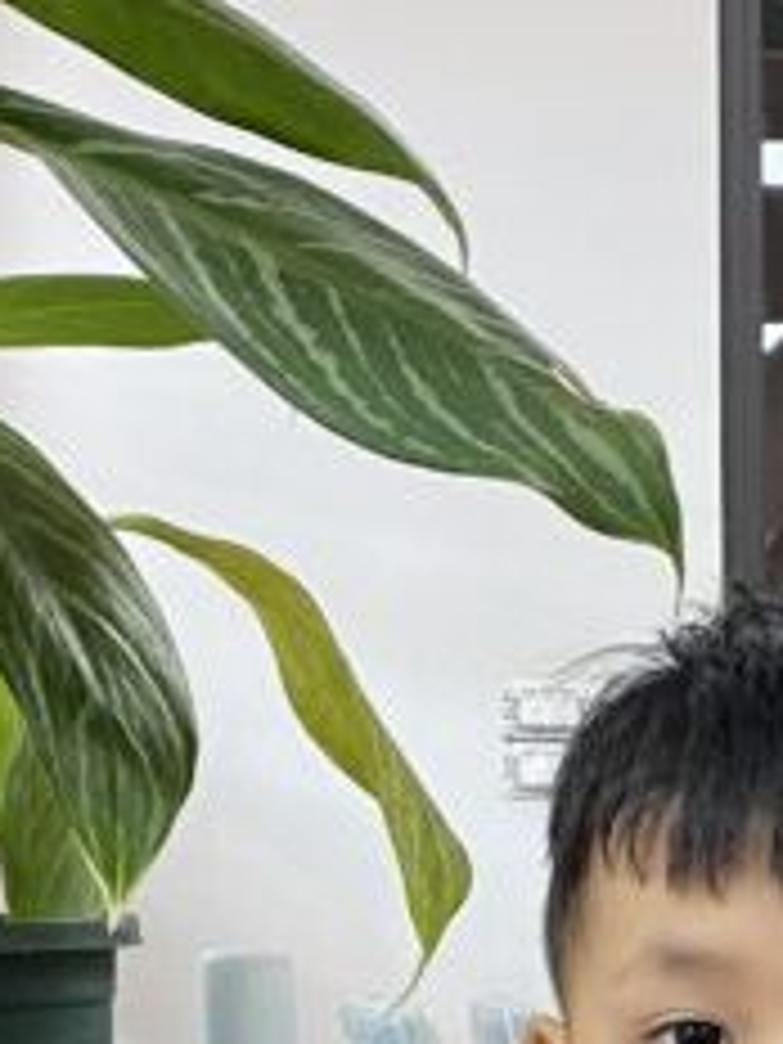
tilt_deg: -10.1
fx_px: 3378
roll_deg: -0.5
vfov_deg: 16.2
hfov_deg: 13.0
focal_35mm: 112
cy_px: 1530
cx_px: 868
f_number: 1.8
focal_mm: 4.25
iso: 125
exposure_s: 1/50
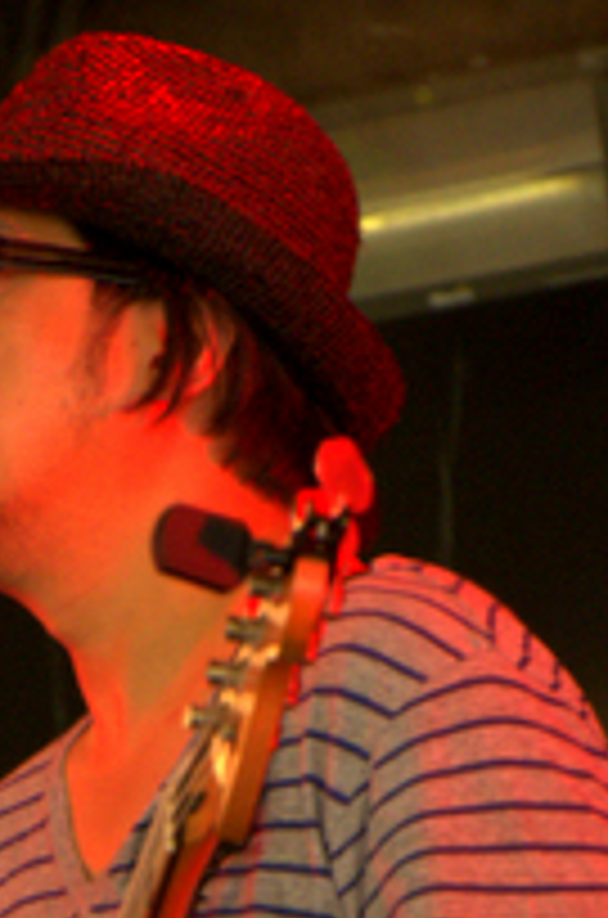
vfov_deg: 3.7
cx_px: 18
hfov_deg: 2.5
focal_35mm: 557
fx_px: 14176
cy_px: 1058
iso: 2500
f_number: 5.6
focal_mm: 105
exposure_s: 1/100
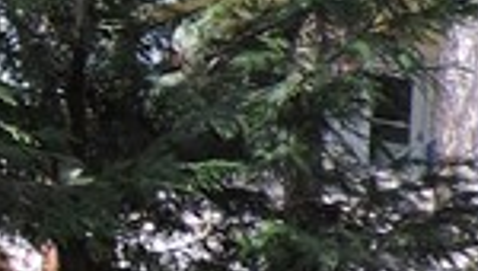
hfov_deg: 10.0
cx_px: -797
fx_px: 2260
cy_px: -70
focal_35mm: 178
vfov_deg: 6.8
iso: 100
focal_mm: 4.3
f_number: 3
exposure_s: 1/100
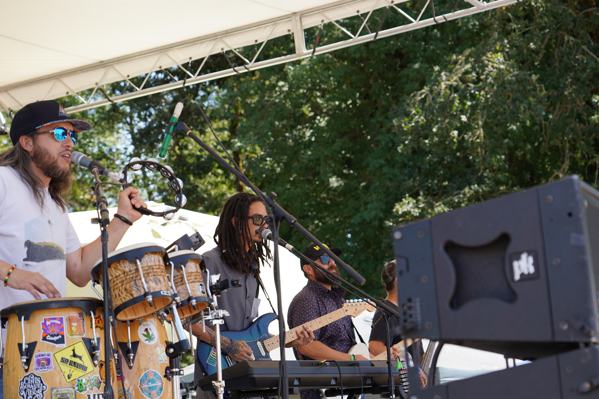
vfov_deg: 15.0
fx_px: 1514
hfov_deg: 22.4
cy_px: 212
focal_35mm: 91
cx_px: 259
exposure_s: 1/200
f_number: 5
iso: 100
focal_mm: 74
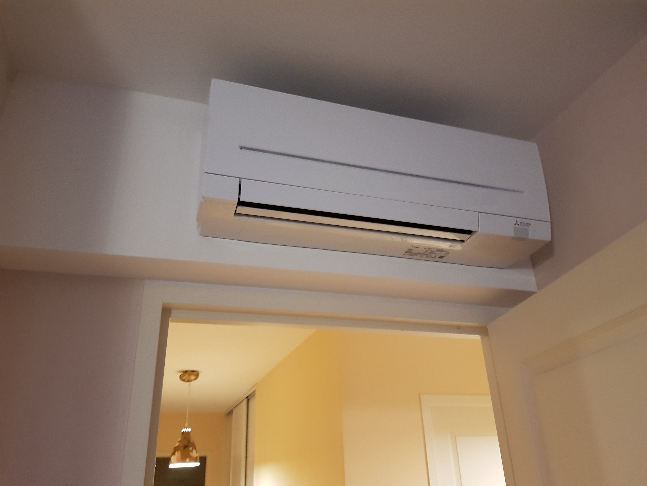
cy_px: 243
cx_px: 324
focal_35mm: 26
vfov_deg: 53.1
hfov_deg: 67.3
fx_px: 486
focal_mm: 4.3
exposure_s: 1/11
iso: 250
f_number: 1.7
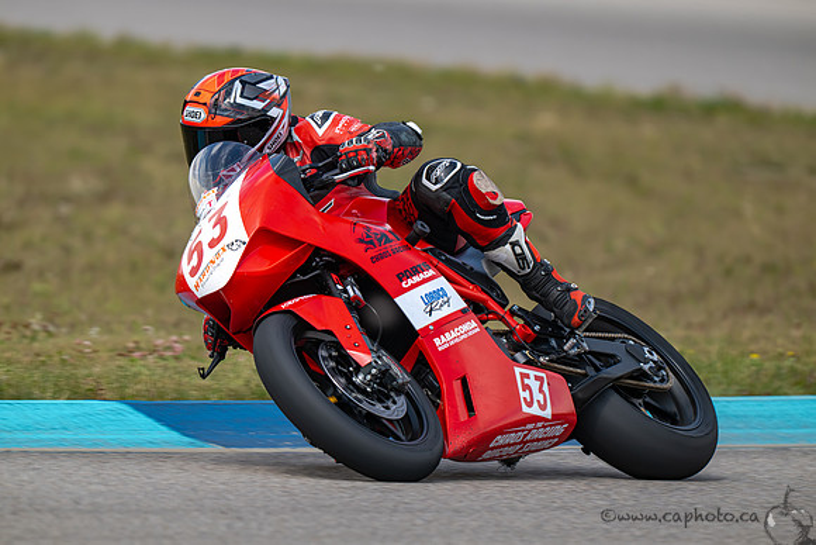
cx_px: 408
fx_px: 13603
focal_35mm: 600
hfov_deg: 3.4
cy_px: 272
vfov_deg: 2.3
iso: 220
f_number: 6.3
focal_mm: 600
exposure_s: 1/800
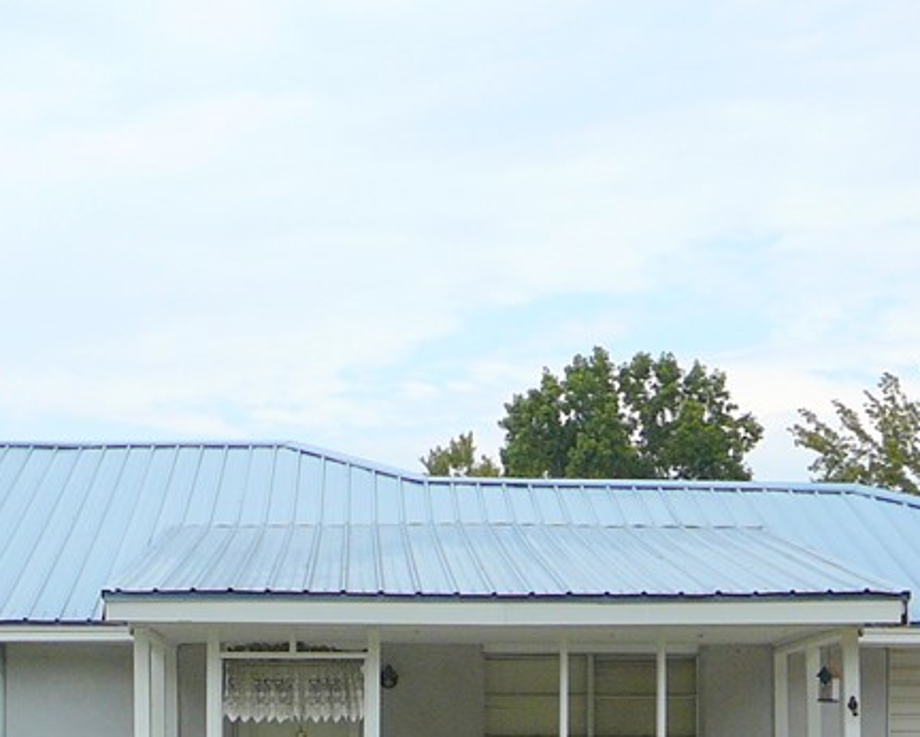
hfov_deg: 23.5
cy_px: 775
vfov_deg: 18.4
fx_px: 2207
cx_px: 345
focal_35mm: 81
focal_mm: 5.2
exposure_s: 1/800
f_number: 2.8
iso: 80
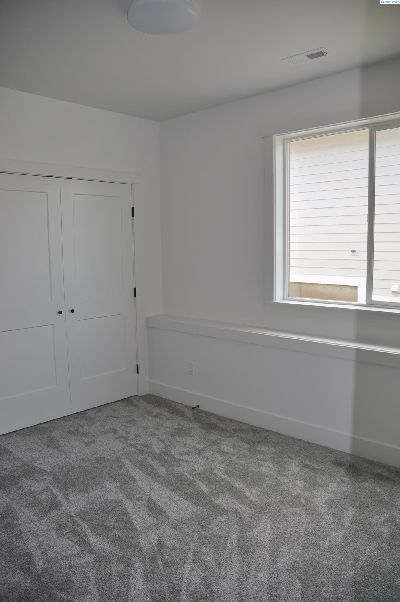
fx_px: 451
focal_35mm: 27
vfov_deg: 67.4
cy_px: 301
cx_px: 200
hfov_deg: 47.8
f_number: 3.5
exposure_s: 1/200
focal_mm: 18
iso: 200
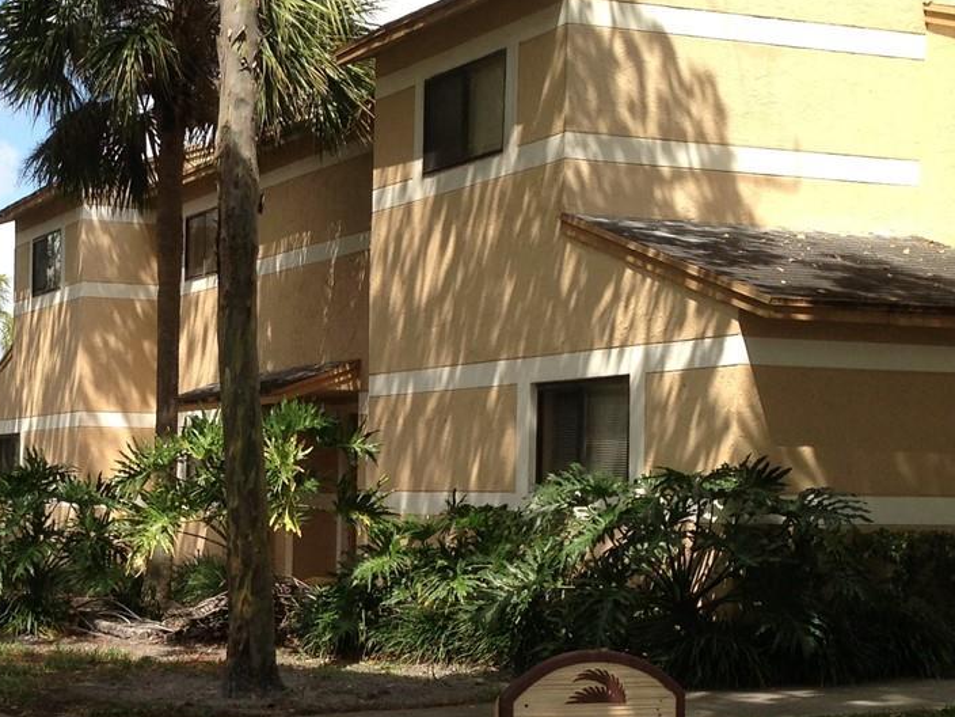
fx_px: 2069
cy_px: 524
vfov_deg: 19.5
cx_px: 239
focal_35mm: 75
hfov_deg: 25.7
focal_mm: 4.13
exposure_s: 1/935
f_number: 2.4
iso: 50
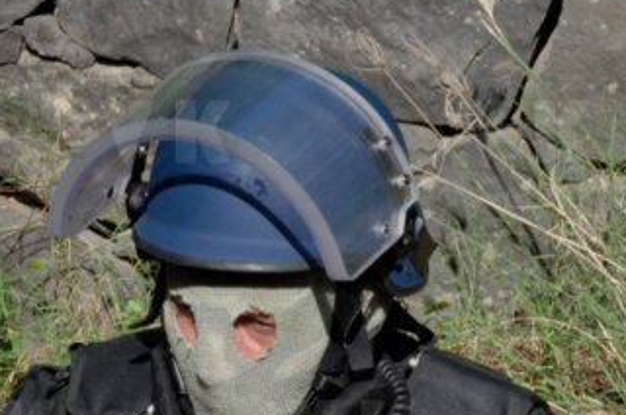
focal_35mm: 751
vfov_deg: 1.8
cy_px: 491
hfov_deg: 2.8
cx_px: 524
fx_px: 13033
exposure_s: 1/250
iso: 800
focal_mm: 200
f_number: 22
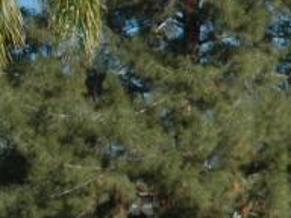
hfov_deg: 8.8
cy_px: 233
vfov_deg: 7.1
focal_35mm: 208
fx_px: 1749
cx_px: 656
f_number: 13
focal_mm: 24
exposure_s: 1/640
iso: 500
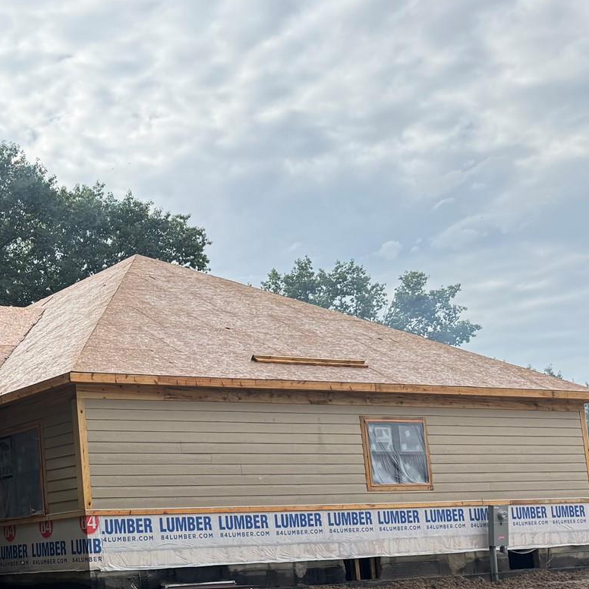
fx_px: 1078
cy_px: 429
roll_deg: +3.4
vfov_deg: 30.1
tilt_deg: +8.1
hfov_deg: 27.9
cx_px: -56
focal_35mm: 56
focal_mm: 6.76
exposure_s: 1/4673
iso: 100
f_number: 1.78
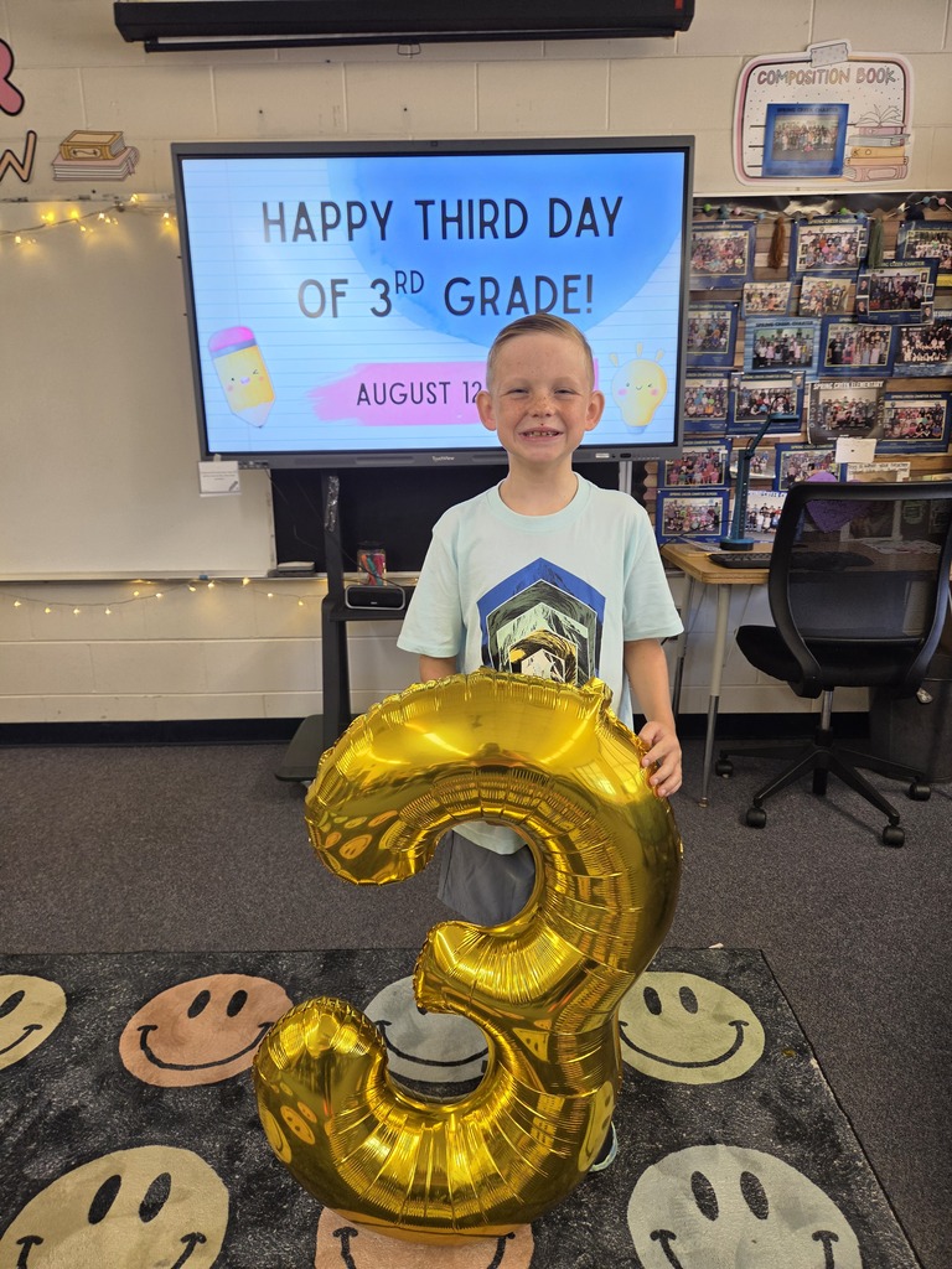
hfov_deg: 58.9
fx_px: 843
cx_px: 476
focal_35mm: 23
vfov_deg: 73.9
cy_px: 634
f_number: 1.8
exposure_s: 1/120
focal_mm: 5.4
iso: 125
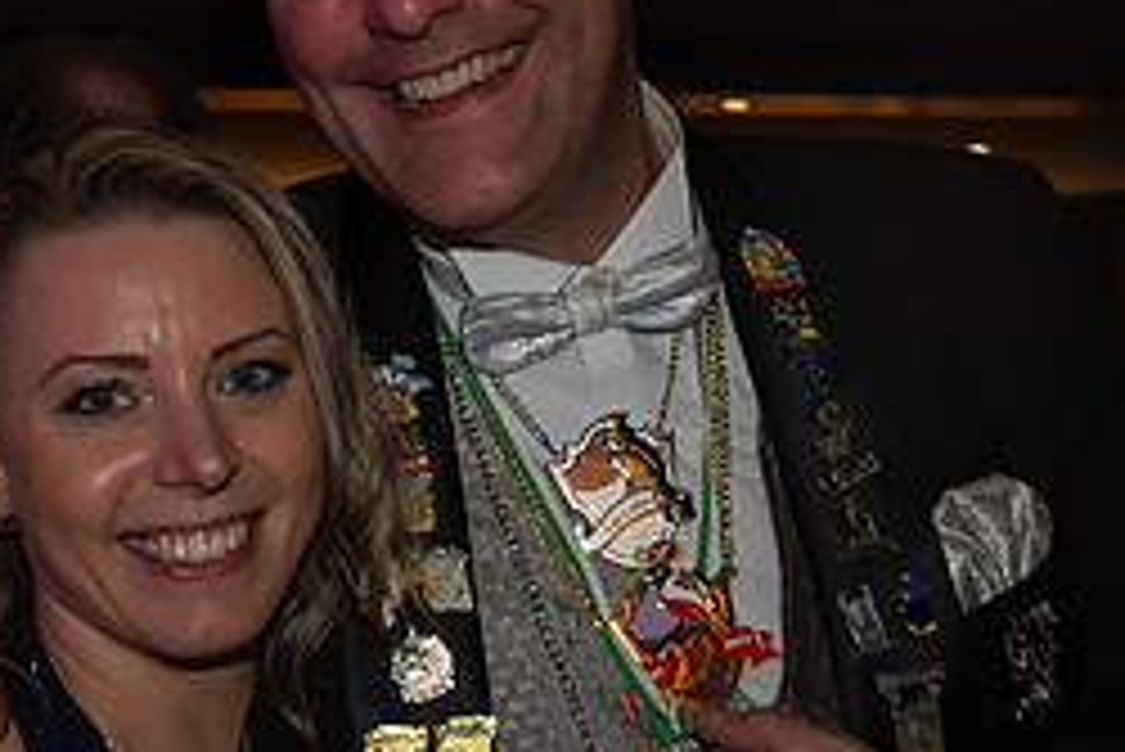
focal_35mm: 94
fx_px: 2939
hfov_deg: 21.6
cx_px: 378
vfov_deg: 14.6
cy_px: 268
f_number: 4
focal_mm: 27
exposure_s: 1/80
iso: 400
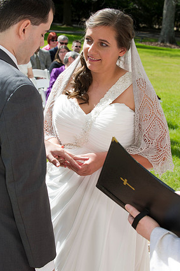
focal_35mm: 74
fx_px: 556
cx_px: 89
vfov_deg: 27.4
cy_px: 134
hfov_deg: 18.4
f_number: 8
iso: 100
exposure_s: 1/125
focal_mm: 70
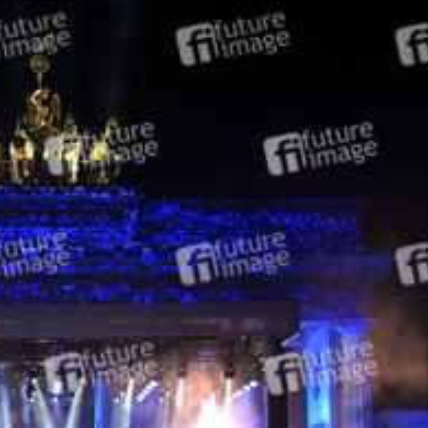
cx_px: 43
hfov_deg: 14.2
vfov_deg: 14.2
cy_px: 314
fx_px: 1707
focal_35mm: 122
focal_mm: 62
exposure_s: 1/250
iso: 12800
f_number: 5.6
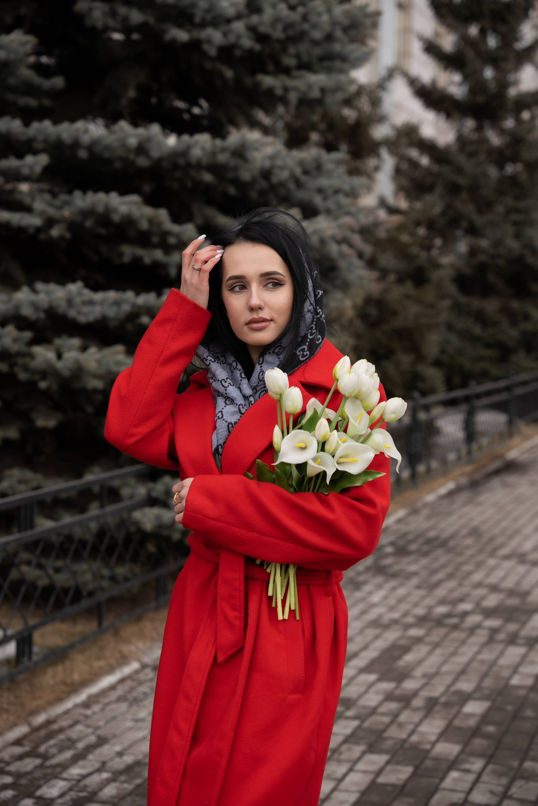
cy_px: 403
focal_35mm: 70
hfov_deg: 19.5
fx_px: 1569
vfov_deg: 28.8
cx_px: 269
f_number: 4
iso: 125
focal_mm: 70
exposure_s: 1/200
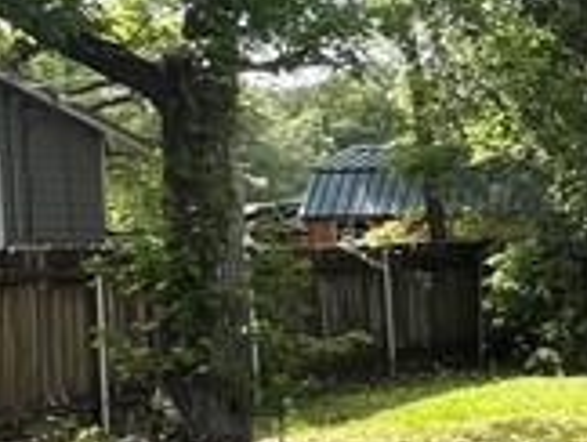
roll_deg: +0.8
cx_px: 1583
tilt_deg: -3.4
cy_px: 319
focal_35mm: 82
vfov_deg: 18.0
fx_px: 1393
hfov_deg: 13.1
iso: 32
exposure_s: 1/313
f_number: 1.8
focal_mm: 1.57
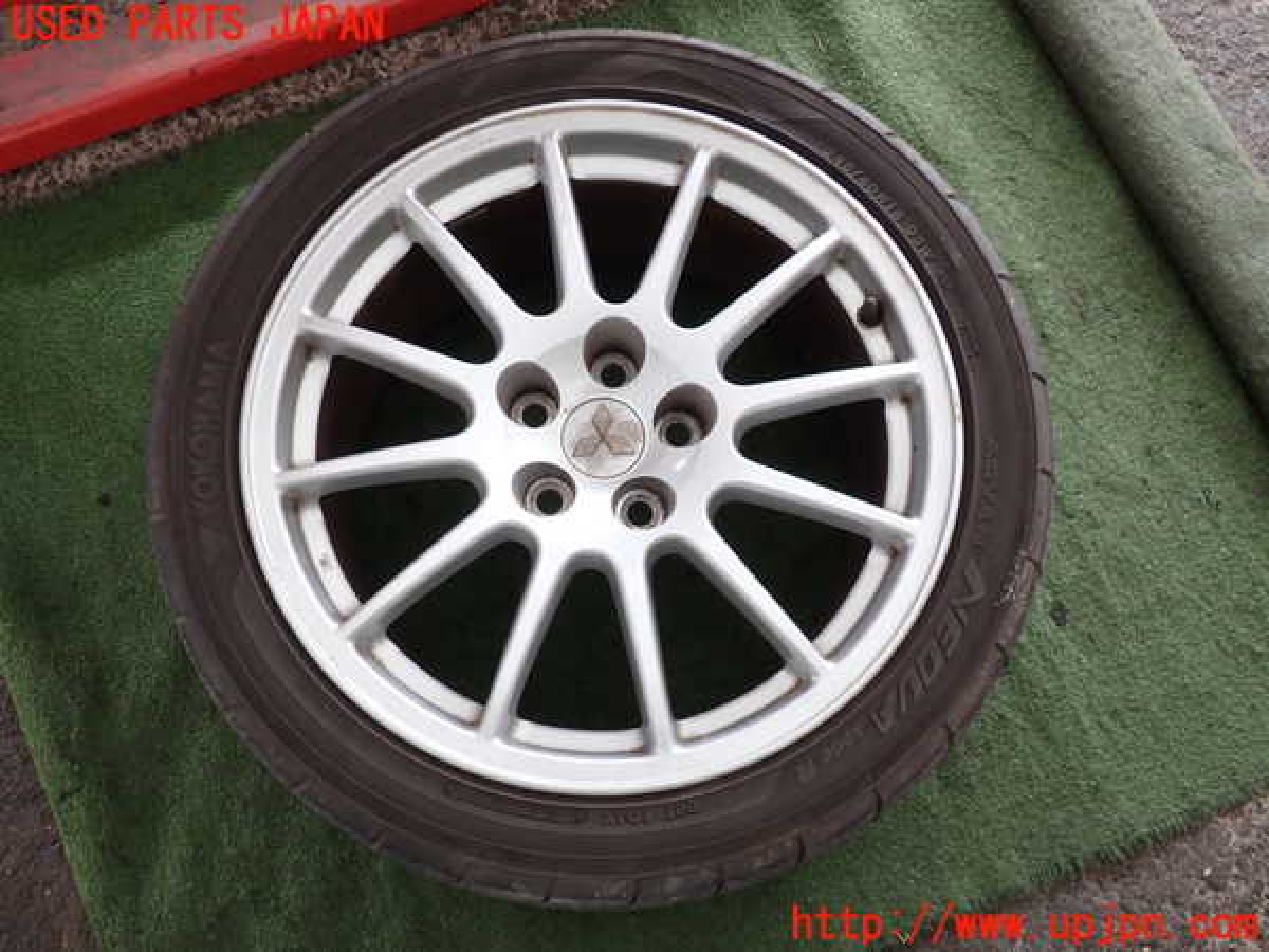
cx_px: 634
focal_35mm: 30
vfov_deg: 46.8
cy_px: 476
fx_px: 1100
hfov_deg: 60.0
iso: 160
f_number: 2.3
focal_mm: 5.4
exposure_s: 1/60
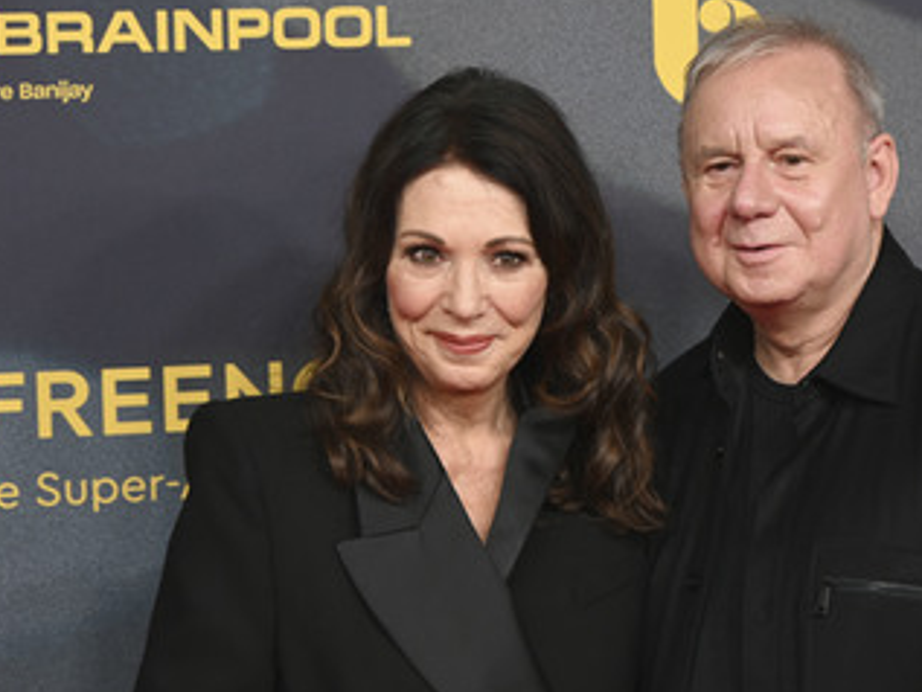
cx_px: 638
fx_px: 3384
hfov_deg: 15.5
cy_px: 419
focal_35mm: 127
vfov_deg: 11.7
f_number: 6.3
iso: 800
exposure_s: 1/160
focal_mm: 93
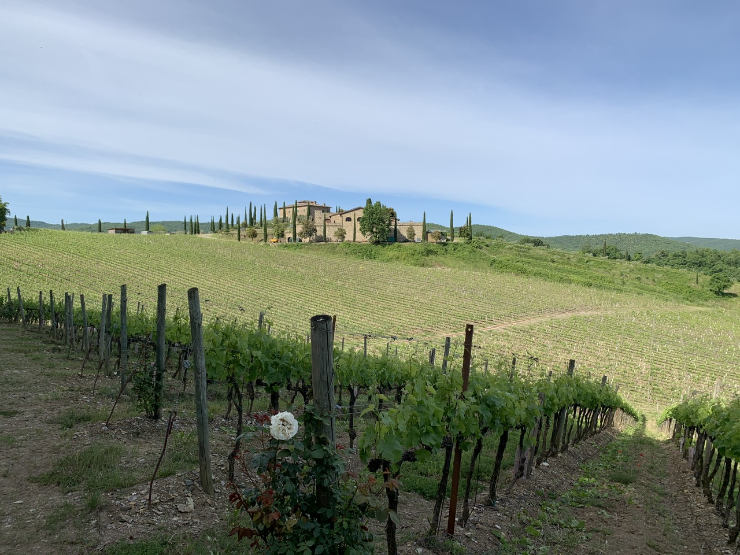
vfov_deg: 53.1
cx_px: 370
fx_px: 556
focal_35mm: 26
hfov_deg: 67.3
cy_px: 278
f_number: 1.8
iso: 25
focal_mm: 4.25
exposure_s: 1/2257
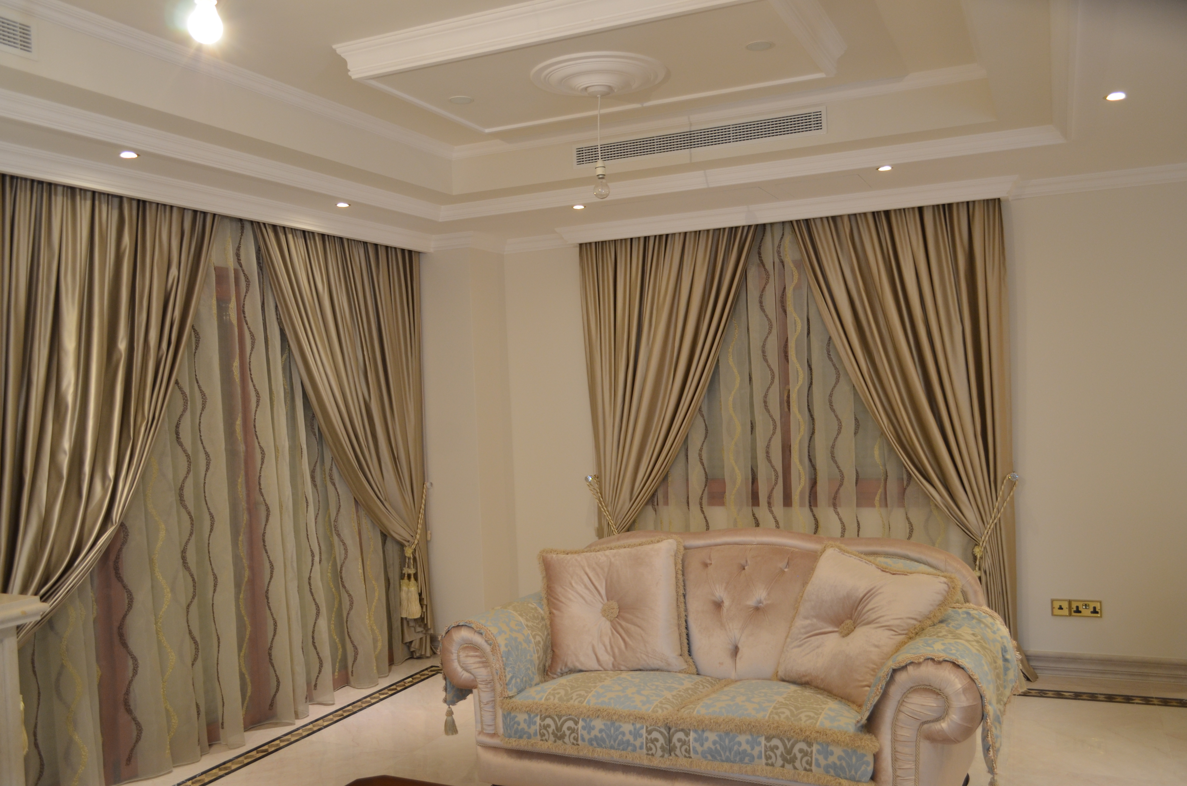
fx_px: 987
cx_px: 594
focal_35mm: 30
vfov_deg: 43.4
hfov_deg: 62.0
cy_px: 393
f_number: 3.8
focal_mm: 20
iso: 500
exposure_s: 1/13
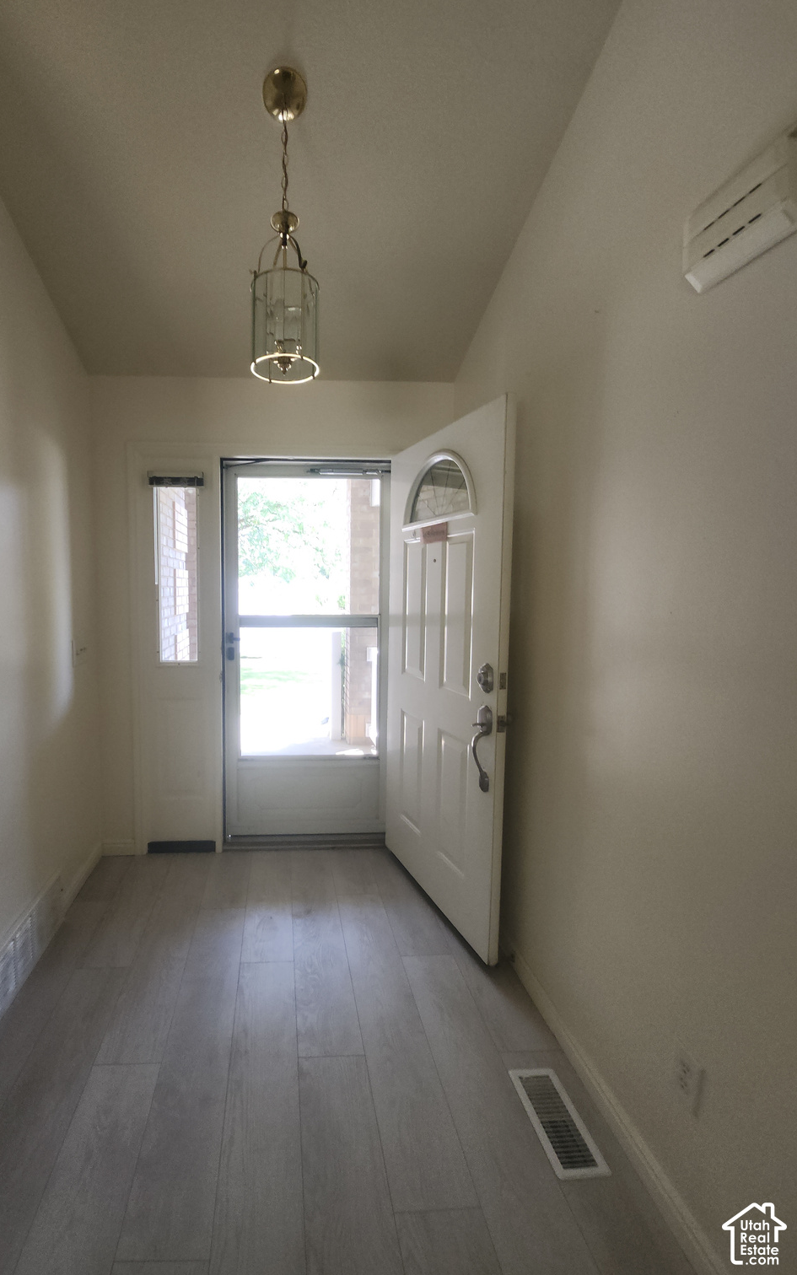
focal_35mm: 14
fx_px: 487
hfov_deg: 77.7
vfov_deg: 105.3
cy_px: 637
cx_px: 315
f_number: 2.2
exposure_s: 1/60
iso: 64
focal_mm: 1.74
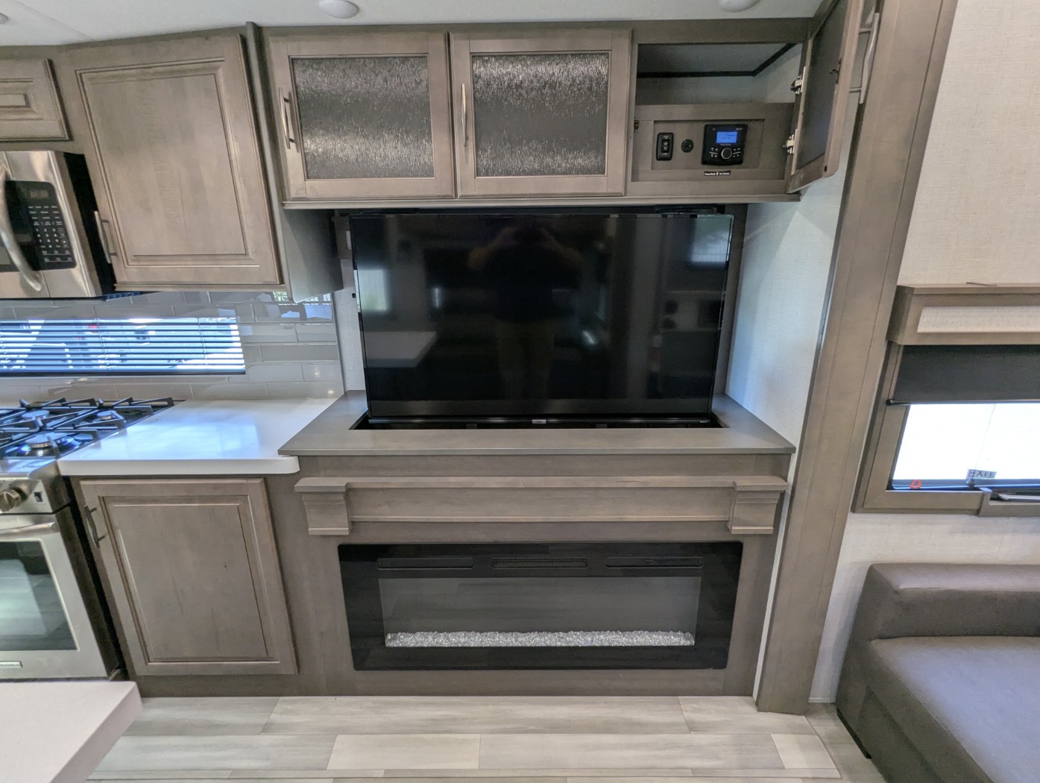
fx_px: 481
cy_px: 392
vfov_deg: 78.2
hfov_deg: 94.4
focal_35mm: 16
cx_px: 520
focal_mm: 2.35
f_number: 2.2
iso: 111
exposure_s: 1/51.8
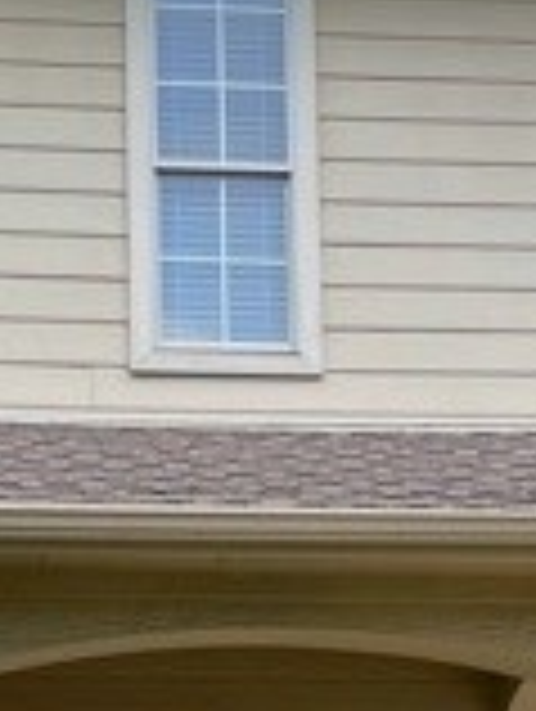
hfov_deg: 14.1
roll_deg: +1.7
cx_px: 207
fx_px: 2162
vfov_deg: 18.1
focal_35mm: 105
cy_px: 756
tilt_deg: +9.6
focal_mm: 5.1
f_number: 1.6
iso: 32
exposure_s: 1/525
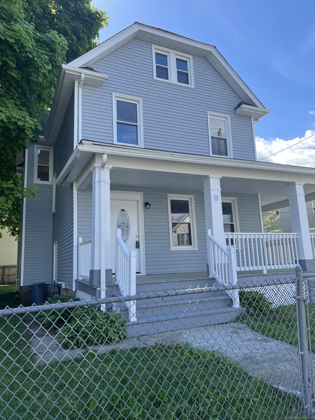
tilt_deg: +11.1
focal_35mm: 26
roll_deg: +0.1
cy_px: 210
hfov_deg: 53.1
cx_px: 158
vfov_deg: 67.3
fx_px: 315
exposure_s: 1/1266
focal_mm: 5.7
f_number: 1.5
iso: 50
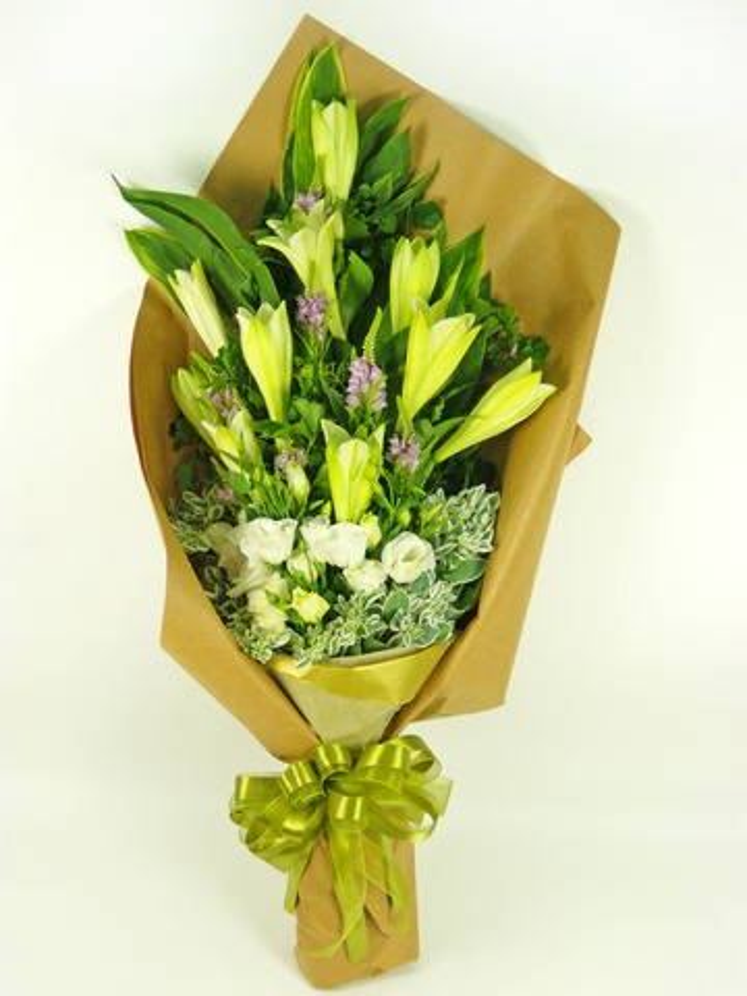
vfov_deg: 51.4
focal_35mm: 36
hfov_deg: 39.7
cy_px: 498
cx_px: 374
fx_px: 1036
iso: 80
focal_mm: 6.4
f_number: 3.6
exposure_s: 1/30
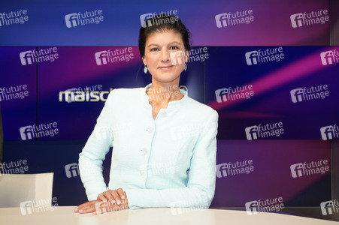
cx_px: 170
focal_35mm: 36
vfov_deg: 36.8
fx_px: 339
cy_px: 112
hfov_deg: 53.2
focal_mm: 36
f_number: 5
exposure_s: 1/125
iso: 2000
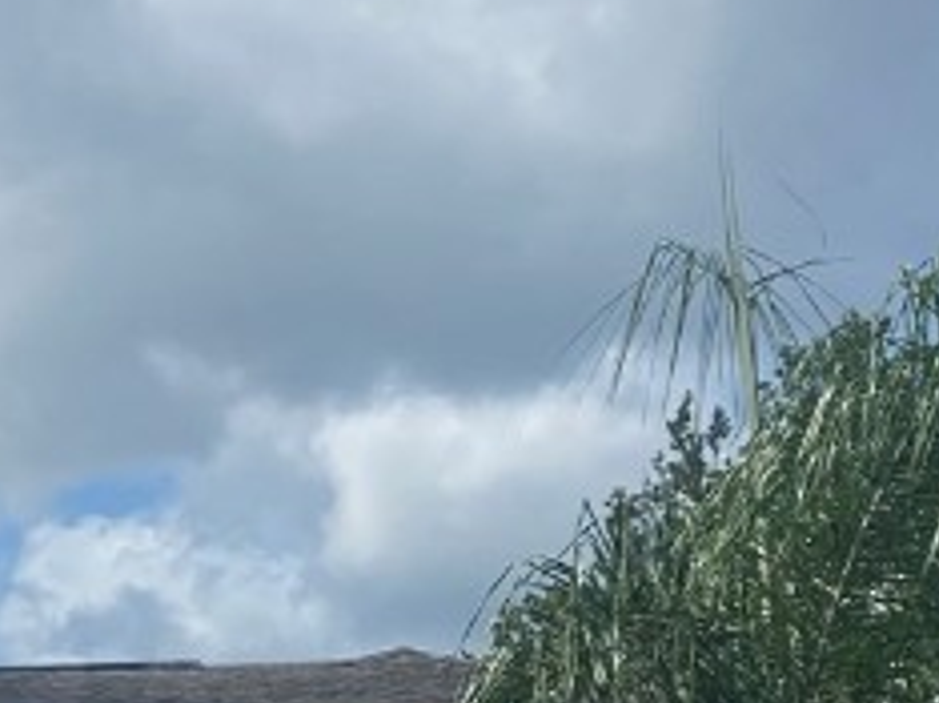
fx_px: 3089
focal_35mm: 114
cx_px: -269
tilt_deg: +2.3
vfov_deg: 12.5
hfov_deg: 16.4
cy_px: 964
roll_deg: +1.0
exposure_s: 1/4608
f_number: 1.8
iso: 32
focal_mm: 4.25
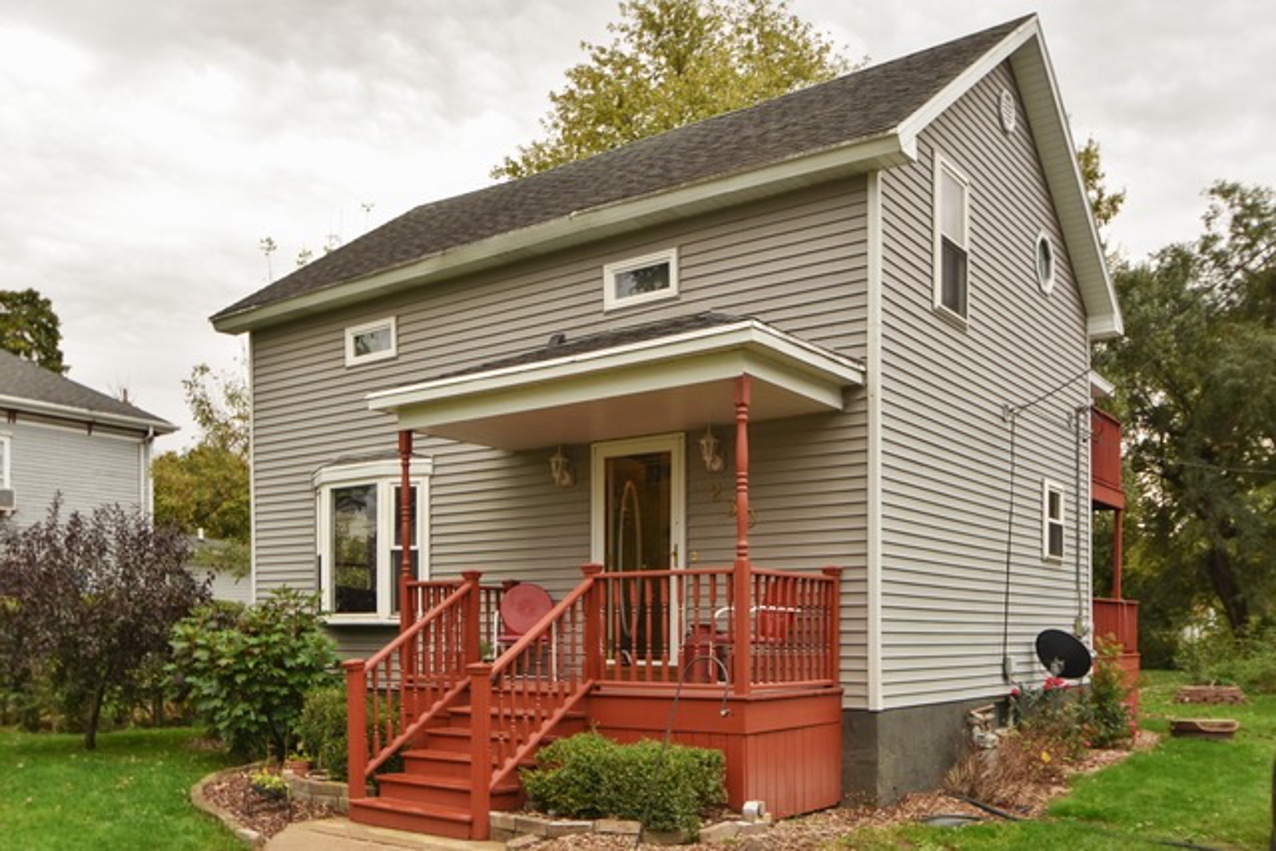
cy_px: 426
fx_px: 1064
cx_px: 638
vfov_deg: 43.6
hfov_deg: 61.9
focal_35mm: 30
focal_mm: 20
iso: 200
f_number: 5.6
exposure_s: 1/60
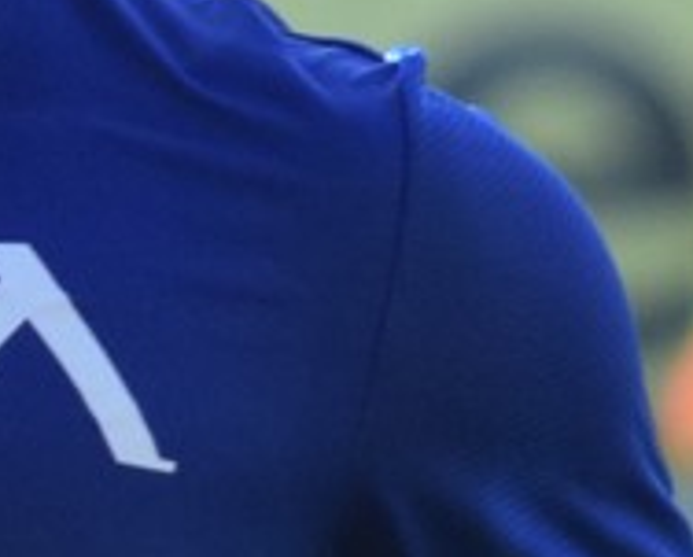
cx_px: -483
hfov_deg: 1.1
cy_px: 277
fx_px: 35209
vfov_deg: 0.9
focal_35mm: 1714
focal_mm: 170
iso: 800
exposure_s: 1/1000
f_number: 5.6
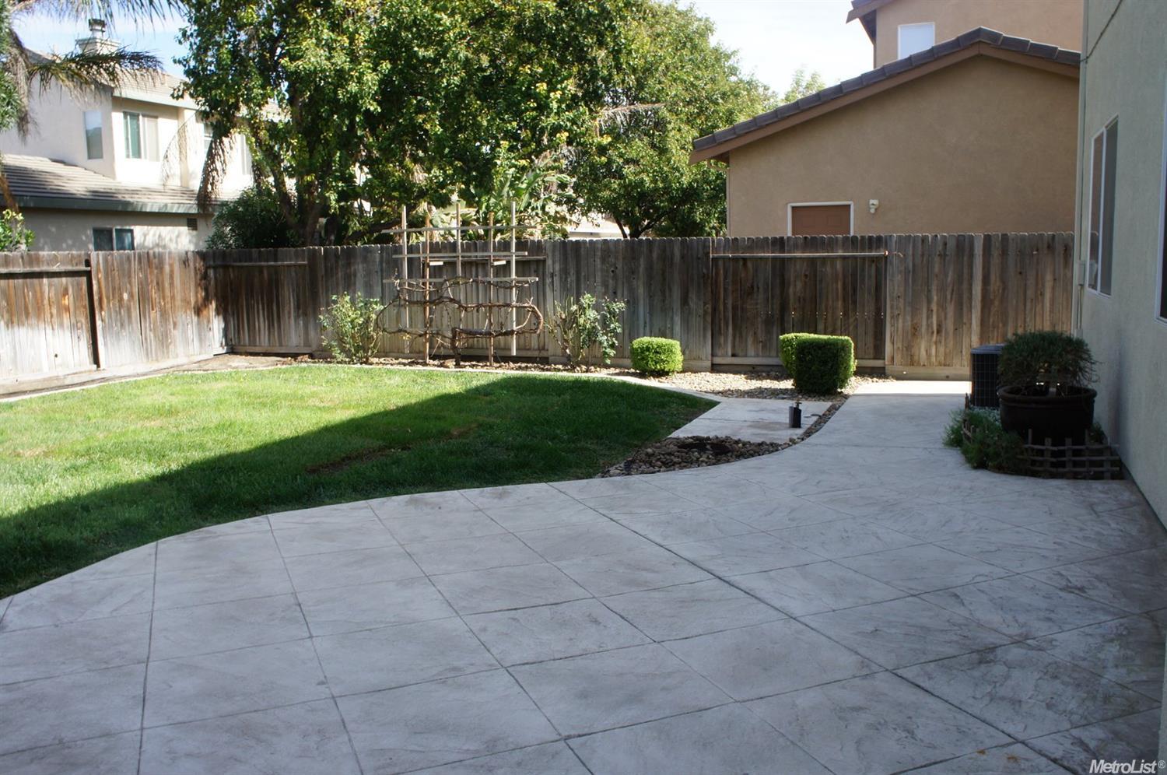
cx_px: 584
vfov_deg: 43.5
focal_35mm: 30
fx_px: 971
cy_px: 388
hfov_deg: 62.0
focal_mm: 20
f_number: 11
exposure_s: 1/60
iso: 200
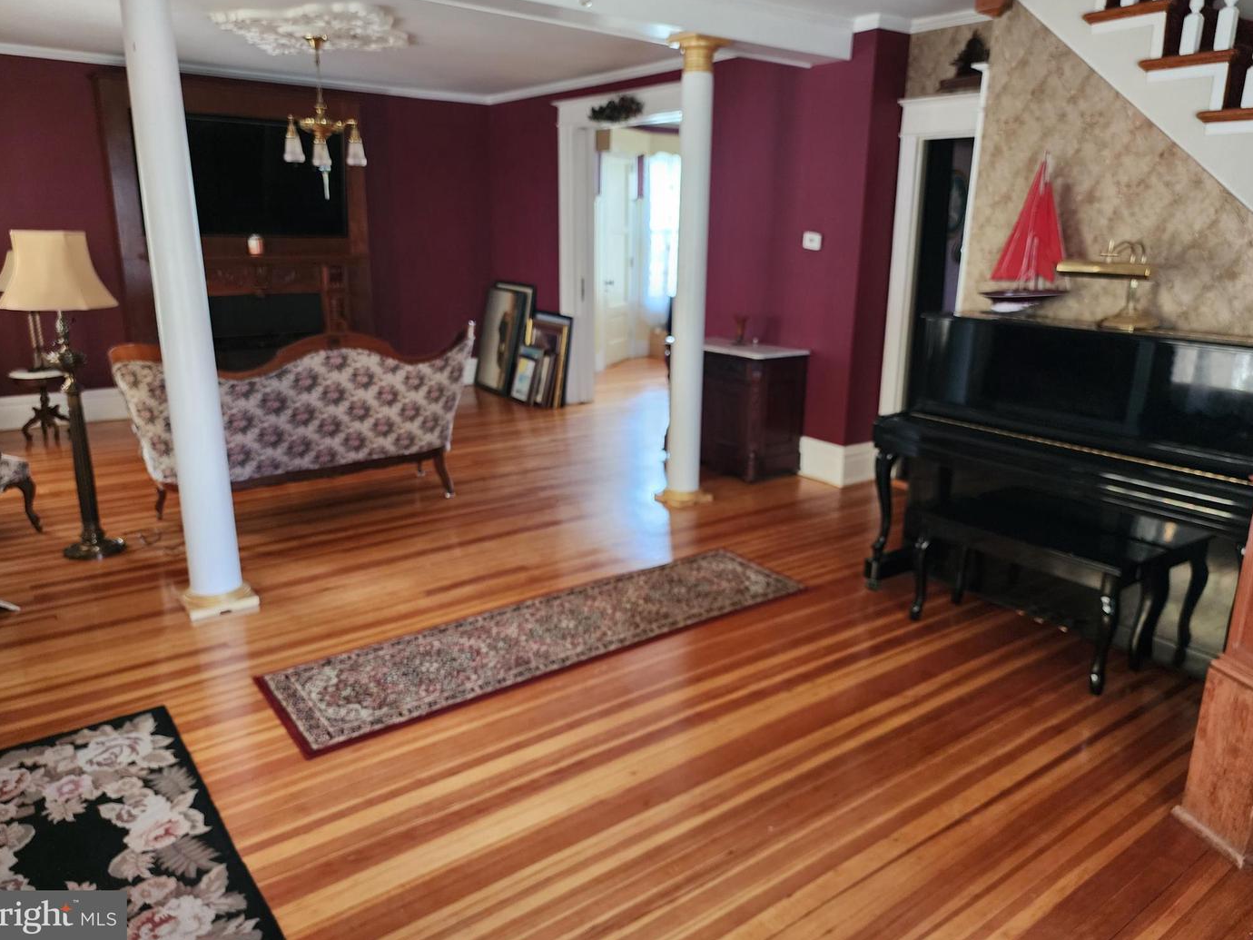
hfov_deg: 71.6
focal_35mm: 24
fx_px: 869
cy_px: 452
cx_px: 621
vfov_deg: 56.8
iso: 500
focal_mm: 6.4
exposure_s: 1/40
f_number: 1.8
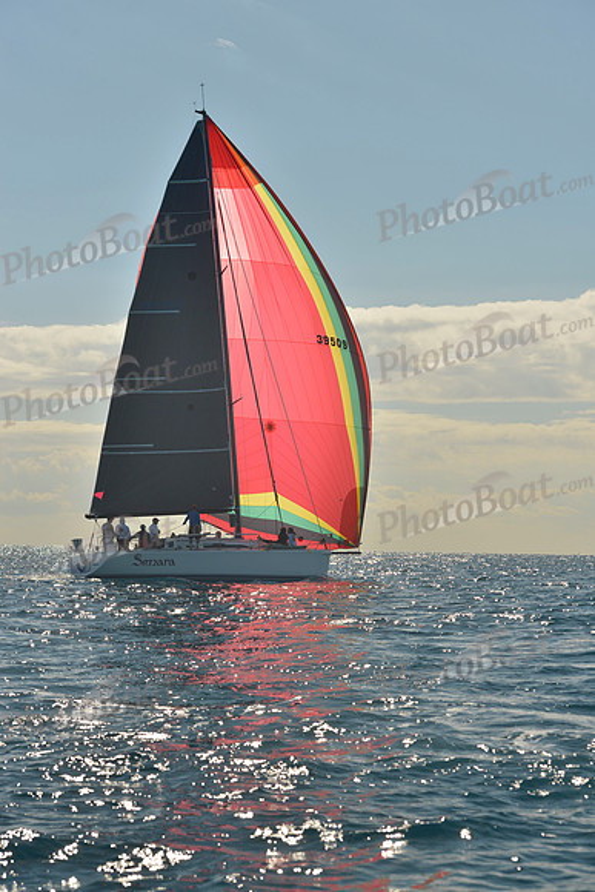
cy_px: 446
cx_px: 298
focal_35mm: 80
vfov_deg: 25.4
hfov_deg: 17.1
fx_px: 1982
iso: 200
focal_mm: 80
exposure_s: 1/640
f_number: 9
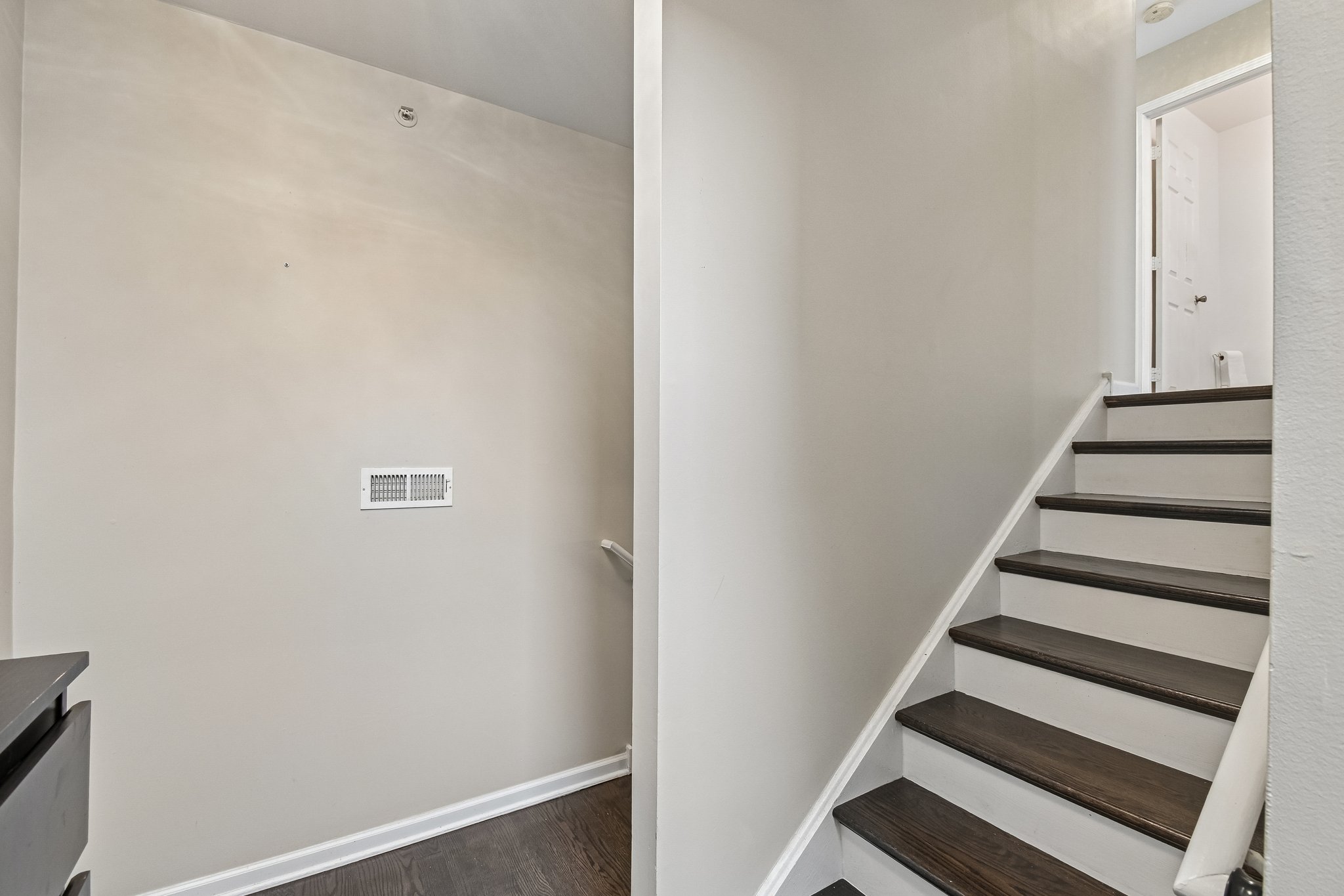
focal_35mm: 15
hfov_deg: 100.4
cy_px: 448
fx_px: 560
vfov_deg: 77.3
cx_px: 672
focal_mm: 10
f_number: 8
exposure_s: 1/8
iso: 400
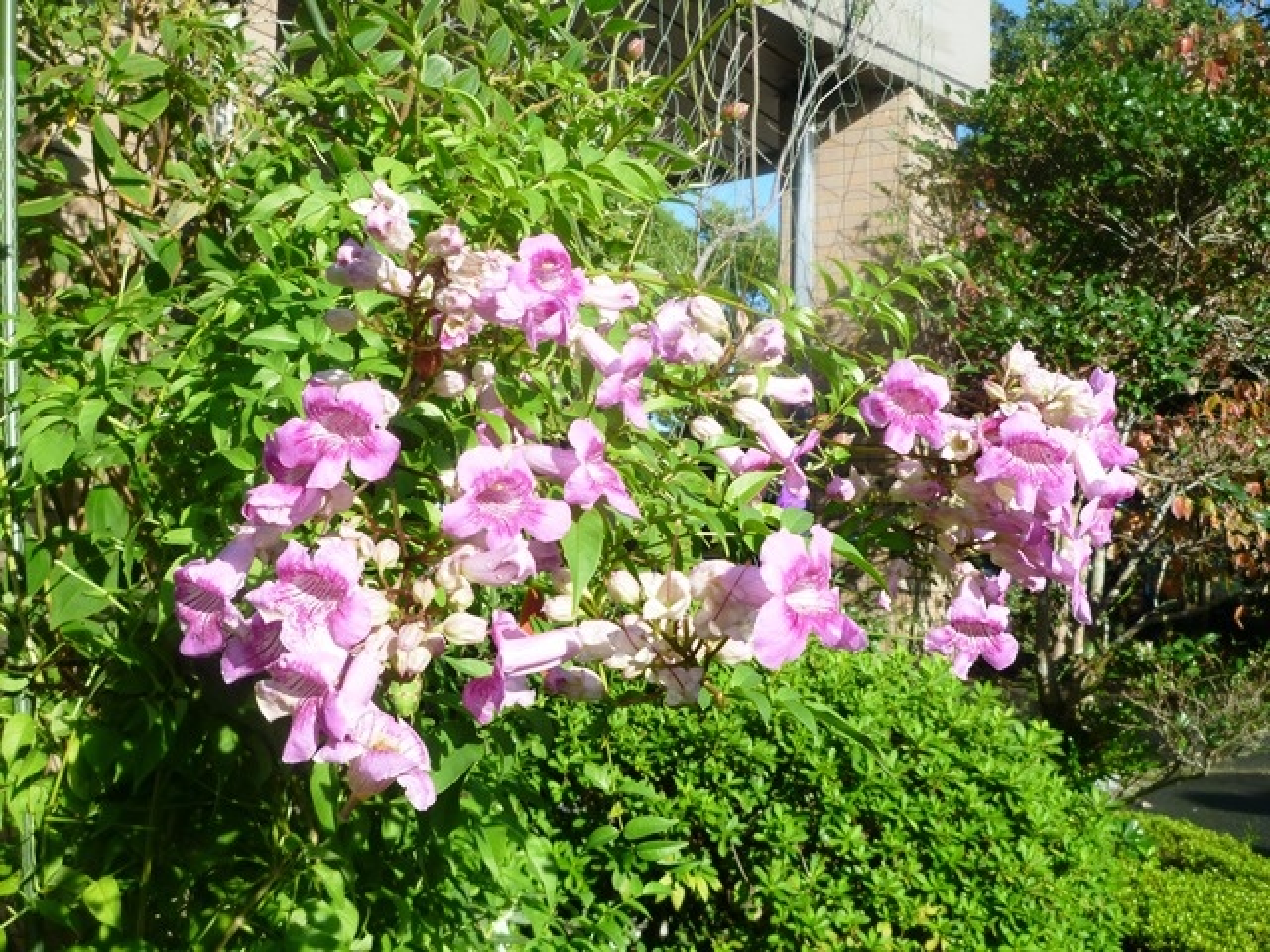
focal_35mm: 31
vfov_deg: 45.4
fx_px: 1137
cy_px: 476
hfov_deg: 58.4
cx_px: 635
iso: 80
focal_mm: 5.5
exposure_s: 1/320
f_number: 4
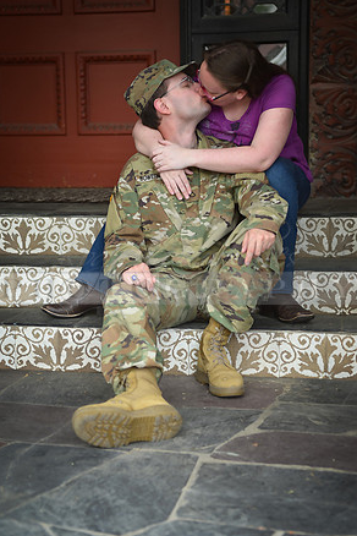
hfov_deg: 18.9
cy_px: 262
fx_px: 1071
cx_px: 180
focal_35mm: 72
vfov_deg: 28.1
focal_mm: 70
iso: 200
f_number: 2.8
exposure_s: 1/30
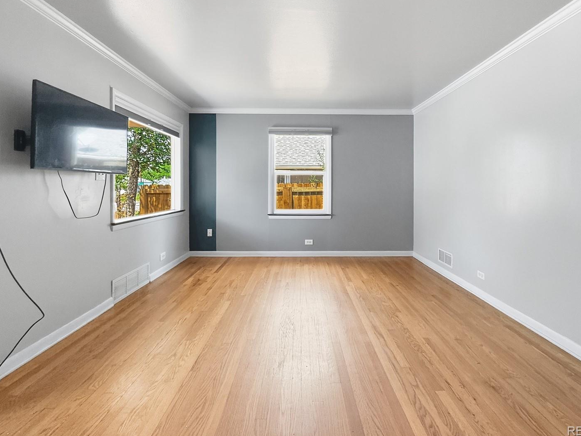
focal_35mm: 16
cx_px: 303
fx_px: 269
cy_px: 191
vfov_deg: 77.8
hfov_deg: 94.4
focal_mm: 2.2
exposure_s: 1/99
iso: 125
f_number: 2.2
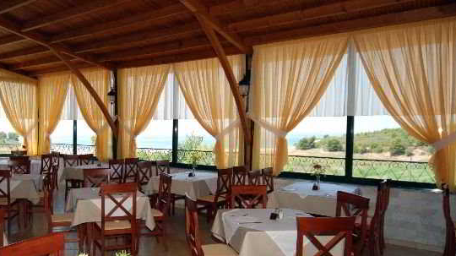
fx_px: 338
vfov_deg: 41.4
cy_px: 139
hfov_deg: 65.8
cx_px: 144
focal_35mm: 28
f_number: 5.6
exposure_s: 1/125
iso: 100
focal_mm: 12
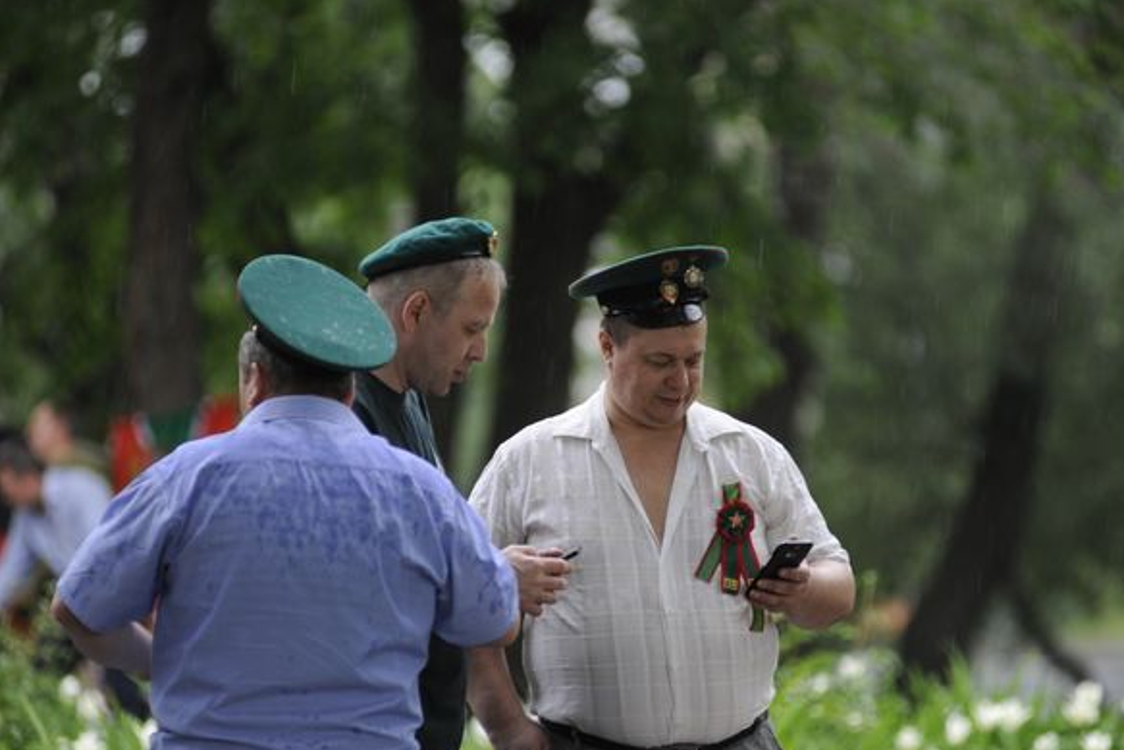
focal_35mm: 240
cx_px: 580
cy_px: 411
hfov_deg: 8.6
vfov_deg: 5.7
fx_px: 7495
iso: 250
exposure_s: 1/160
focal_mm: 200
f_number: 2.8
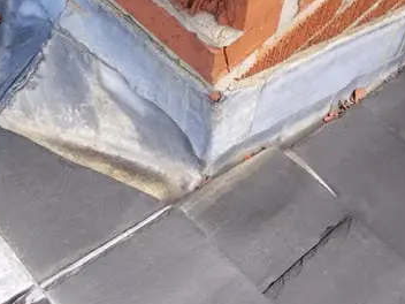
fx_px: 562
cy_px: 86
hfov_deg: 38.3
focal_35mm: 48
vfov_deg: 29.9
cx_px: 85
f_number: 1.7
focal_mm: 4.25
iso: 50
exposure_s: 1/463
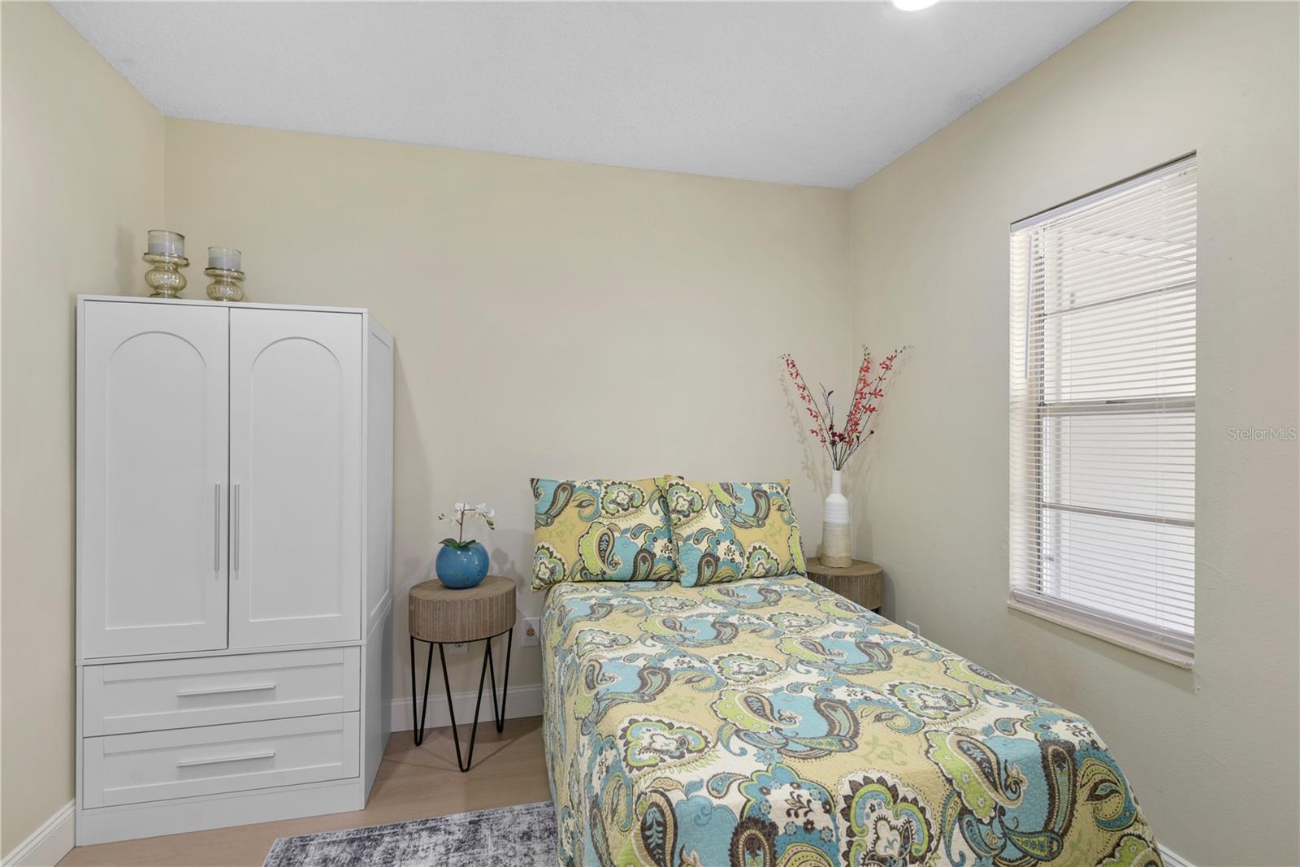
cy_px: 434
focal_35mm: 17
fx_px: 614
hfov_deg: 93.3
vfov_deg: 70.5
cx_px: 650
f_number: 8
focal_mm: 17
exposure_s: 1/4
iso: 250
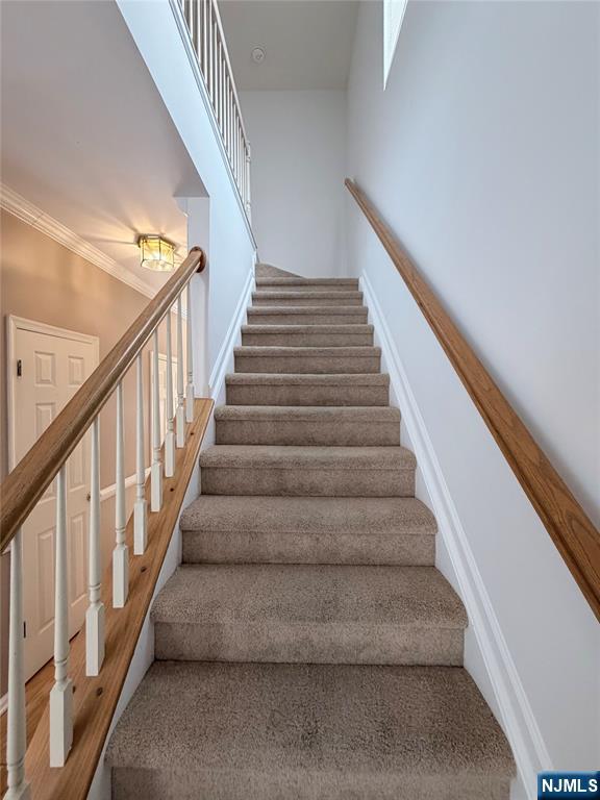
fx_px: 324
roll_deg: -0.3
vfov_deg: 102.1
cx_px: 300
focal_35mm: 14
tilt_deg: -1.3
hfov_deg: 85.7
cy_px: 400
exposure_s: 1/120
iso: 320
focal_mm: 2.22
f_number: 2.2
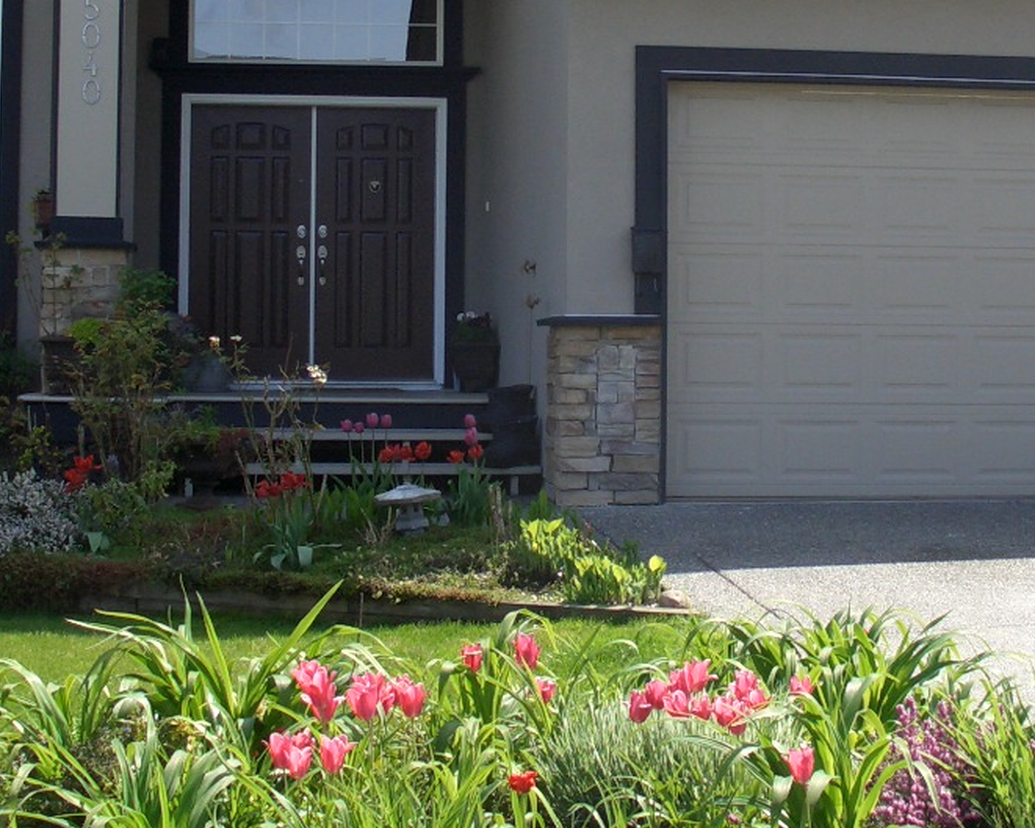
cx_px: 557
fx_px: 2390
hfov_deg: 24.4
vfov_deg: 19.6
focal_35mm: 78
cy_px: 277
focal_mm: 7.1
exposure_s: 1/500
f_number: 4
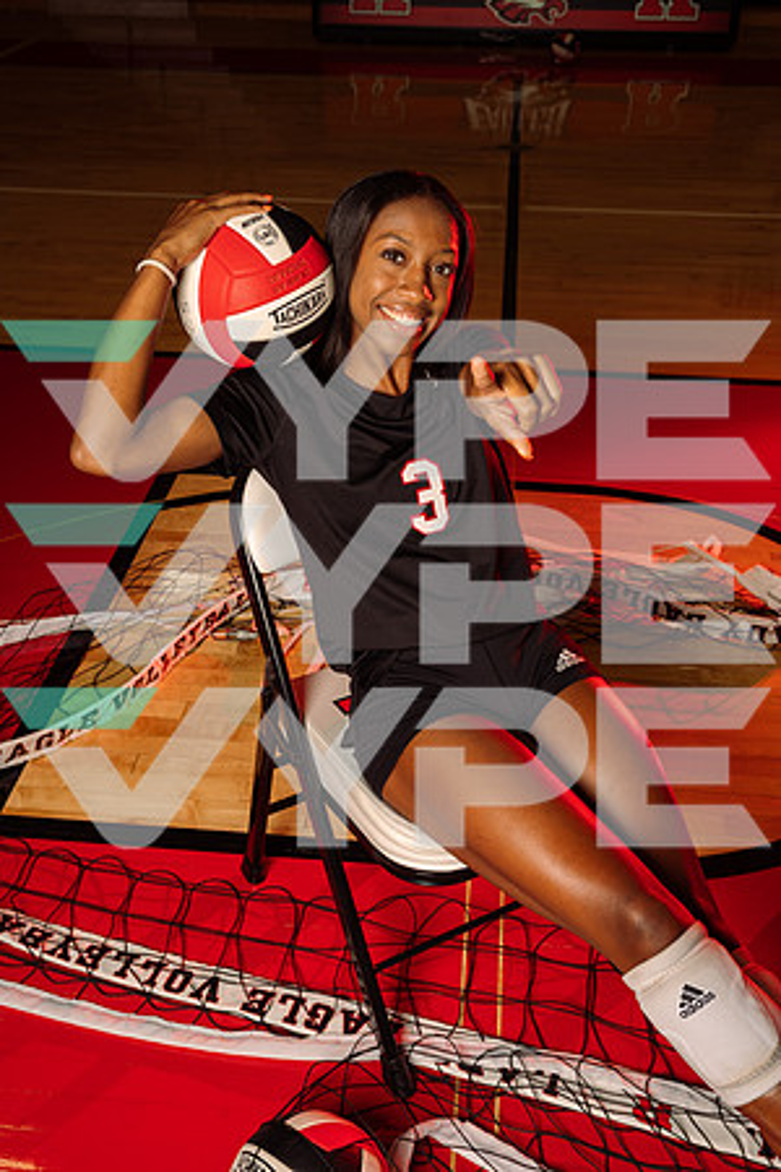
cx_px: 390
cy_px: 586
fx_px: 1236
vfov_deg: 50.7
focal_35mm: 38
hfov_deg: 35.1
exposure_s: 1/250
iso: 160
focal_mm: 38
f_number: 8
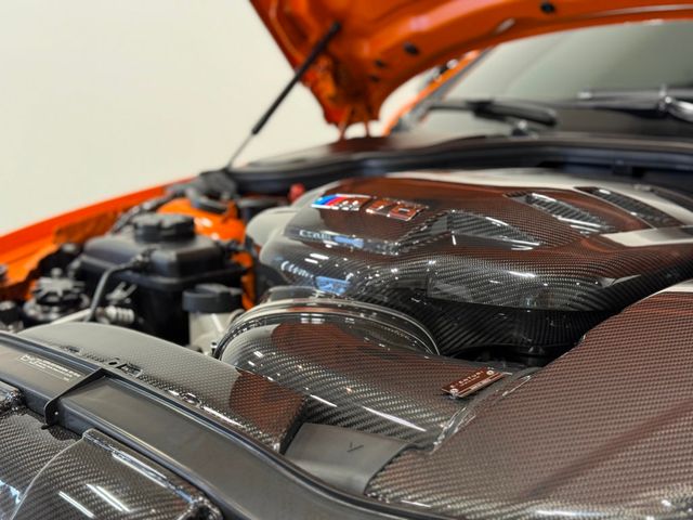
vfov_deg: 30.3
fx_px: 961
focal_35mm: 48
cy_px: 260
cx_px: 346
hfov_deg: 39.7
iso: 100
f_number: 1.78
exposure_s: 1/120
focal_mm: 6.76
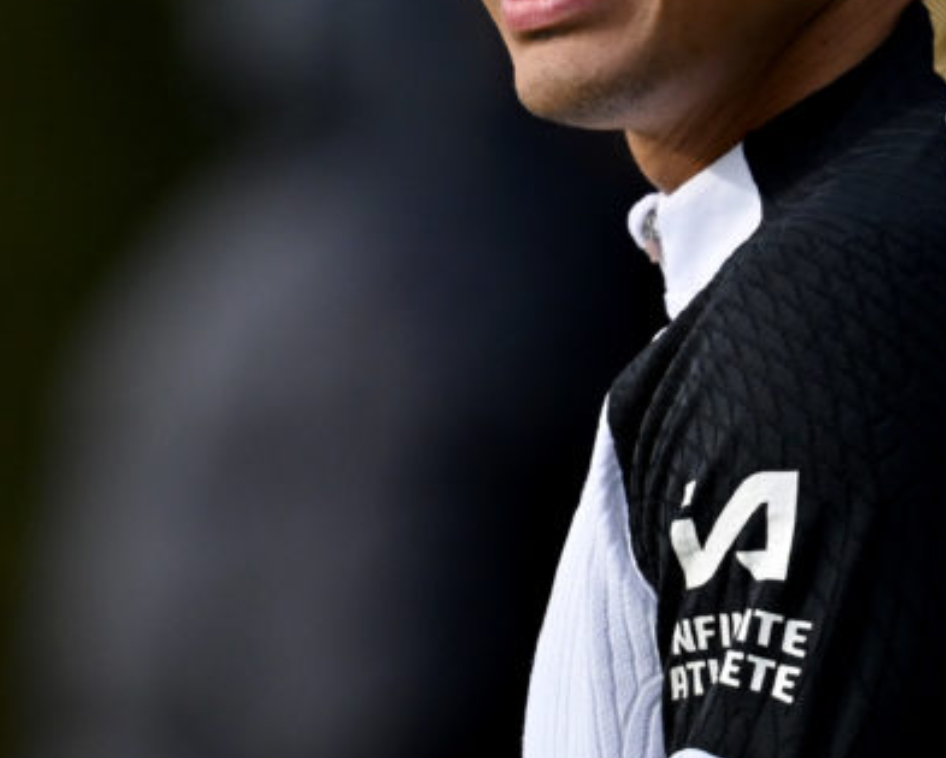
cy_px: 88
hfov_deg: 1.2
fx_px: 45727
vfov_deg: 1.0
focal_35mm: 1632
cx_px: 616
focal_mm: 400
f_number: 2.8
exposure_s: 1/10000
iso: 800
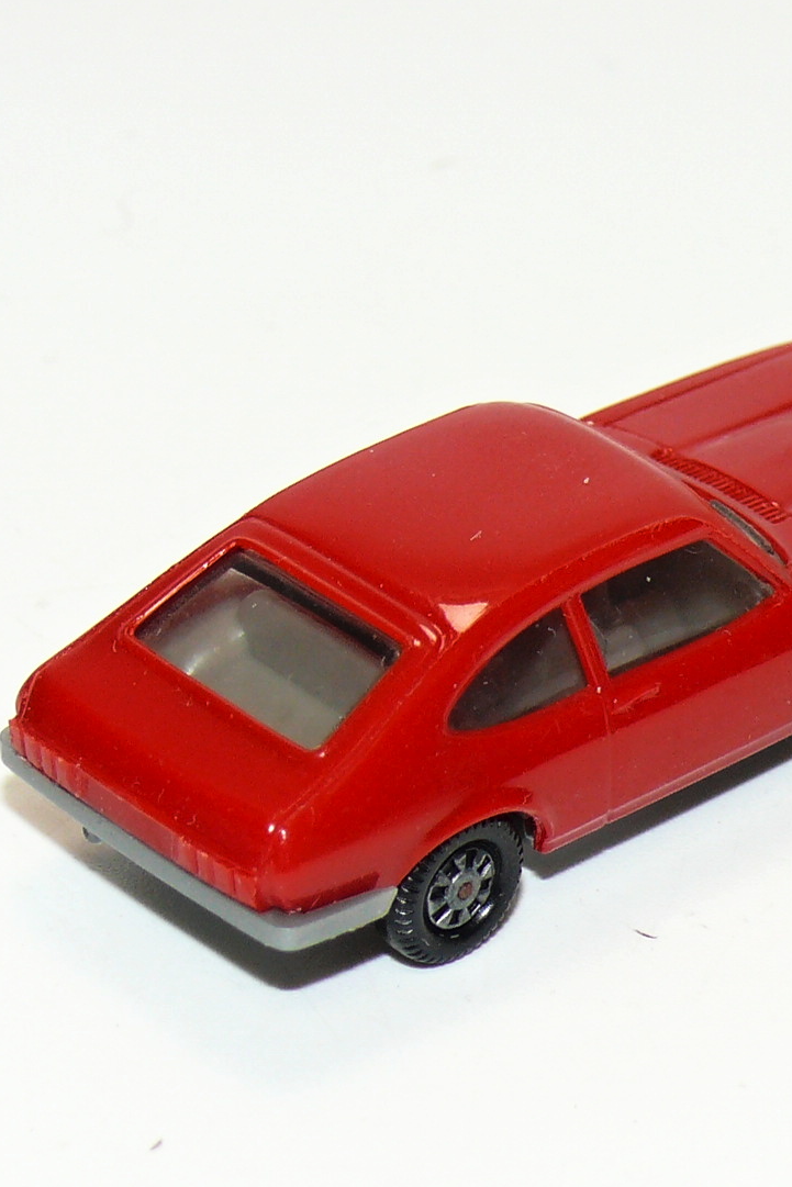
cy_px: 565
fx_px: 6399
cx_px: 584
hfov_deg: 7.1
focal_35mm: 194
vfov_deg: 10.6
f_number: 4
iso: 100
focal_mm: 15
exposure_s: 1/30
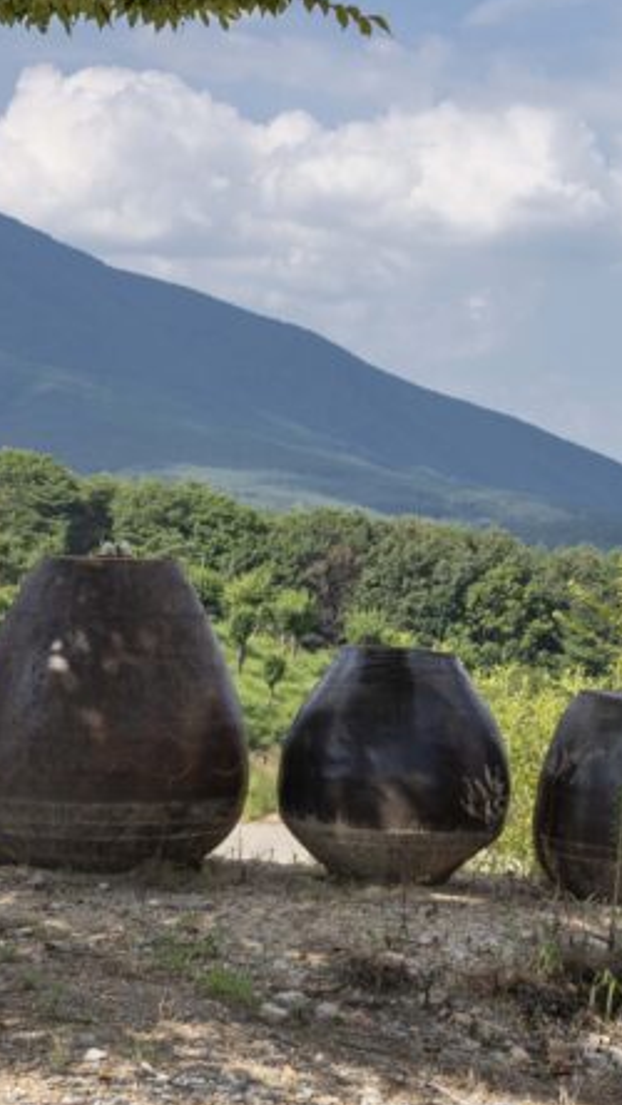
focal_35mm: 87
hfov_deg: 13.9
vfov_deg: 24.4
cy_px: 399
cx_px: 411
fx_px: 2549
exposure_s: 1/125
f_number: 11
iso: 100
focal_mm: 36
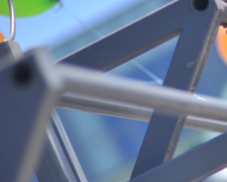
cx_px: 439
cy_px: 107
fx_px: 2075
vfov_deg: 5.0
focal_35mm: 309
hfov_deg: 6.1
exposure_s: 1/4000
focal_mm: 85
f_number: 2.2
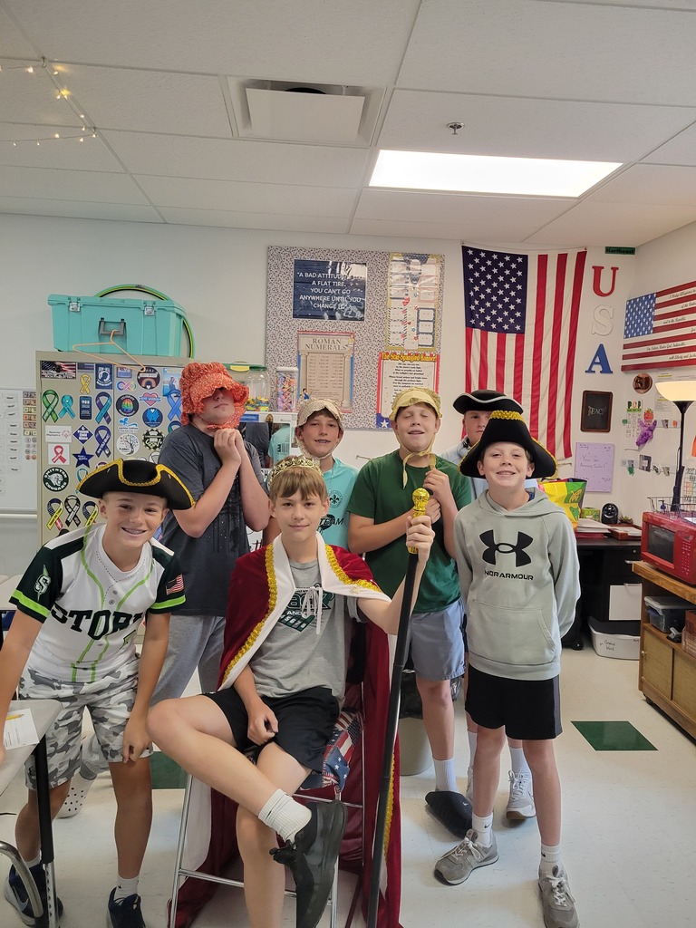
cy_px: 464
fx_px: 697
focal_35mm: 26
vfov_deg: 67.3
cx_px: 348
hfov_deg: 53.1
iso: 250
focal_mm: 5.4
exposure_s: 1/120
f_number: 1.8
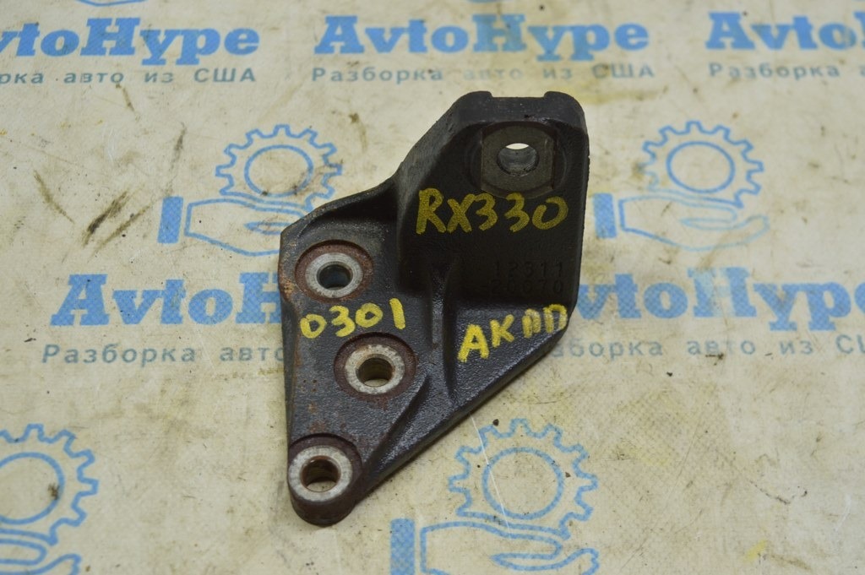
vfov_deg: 23.7
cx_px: 432
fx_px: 1368
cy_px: 288
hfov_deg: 35.1
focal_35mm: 57
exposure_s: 1/30
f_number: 5.6
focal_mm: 38
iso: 400
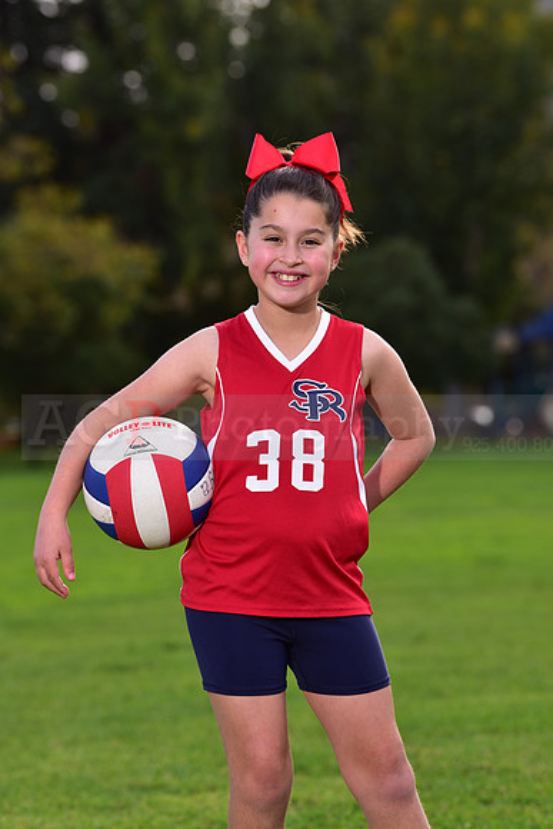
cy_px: 414
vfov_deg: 13.2
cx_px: 276
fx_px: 3569
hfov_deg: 8.9
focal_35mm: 155
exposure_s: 1/250
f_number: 5.6
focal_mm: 155
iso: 125
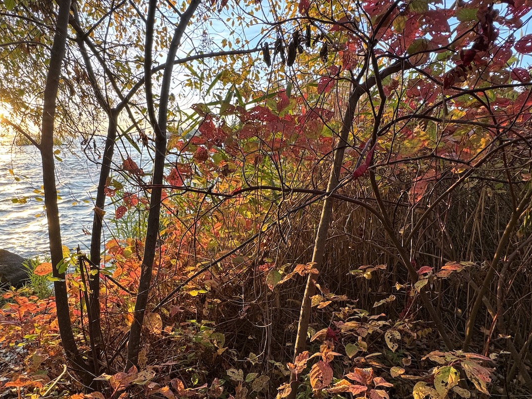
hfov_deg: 78.7
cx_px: 238
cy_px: 243
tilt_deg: -18.4
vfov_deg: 62.8
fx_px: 323
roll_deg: +1.0
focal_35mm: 21
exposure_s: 1/99
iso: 100
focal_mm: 2.22
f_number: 2.2
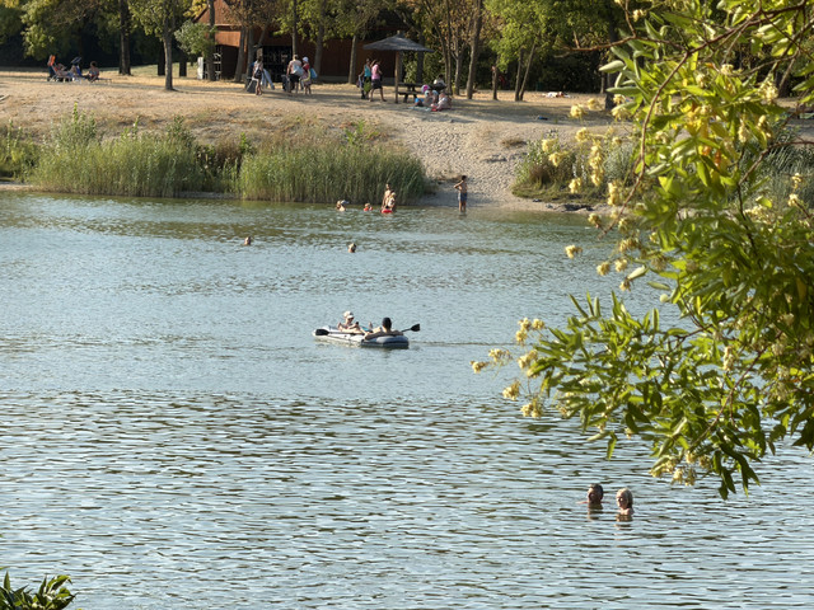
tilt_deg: -3.4
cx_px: 407
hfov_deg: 9.9
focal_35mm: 200
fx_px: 4703
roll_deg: -1.3
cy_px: 305
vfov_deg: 7.4
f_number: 2.8
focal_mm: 16.89
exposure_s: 1/639
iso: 32
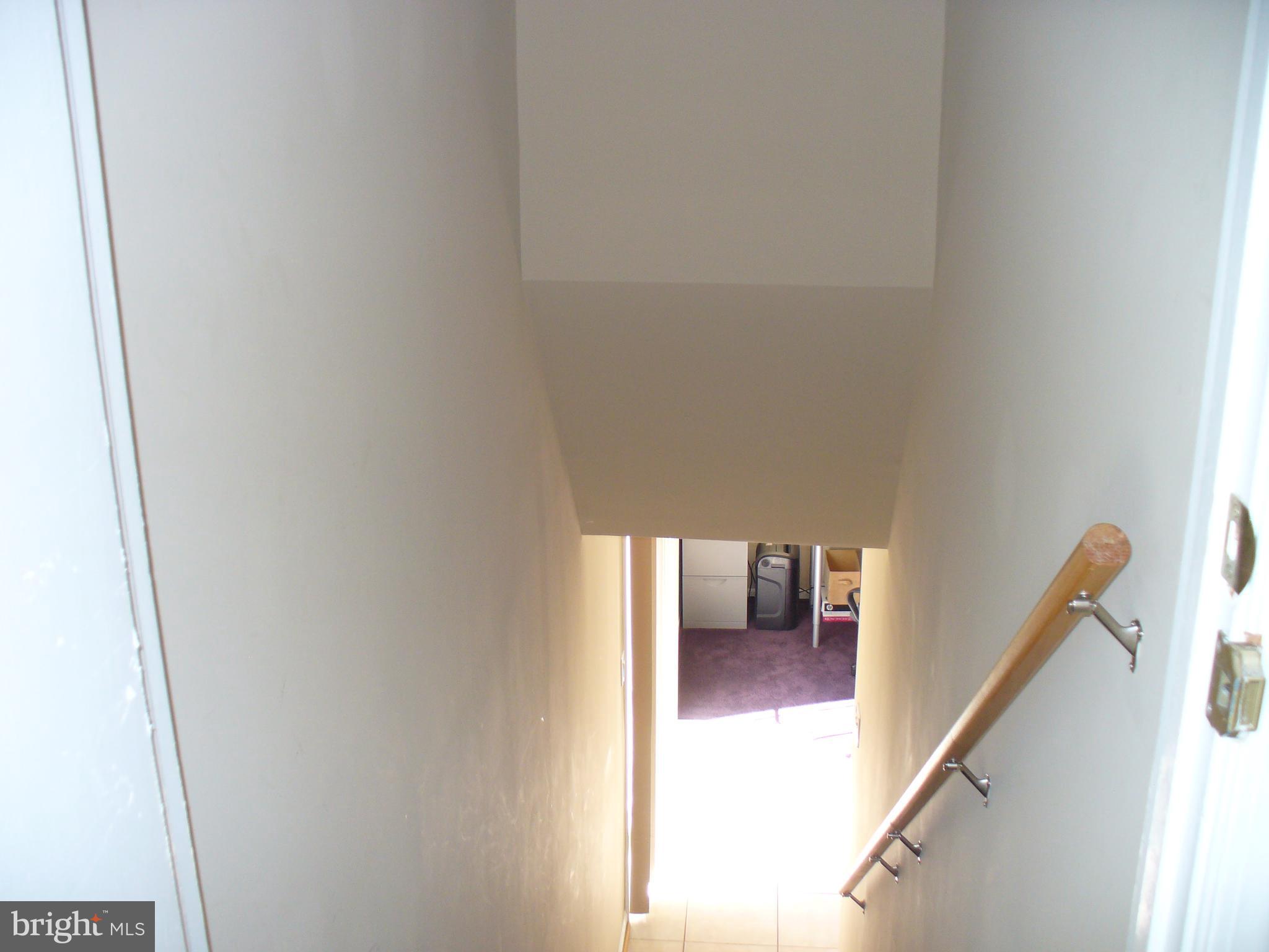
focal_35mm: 37
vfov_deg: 38.7
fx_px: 1356
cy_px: 476
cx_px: 634
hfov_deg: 50.1
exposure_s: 1/30
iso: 100
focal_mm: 6.1
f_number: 2.8
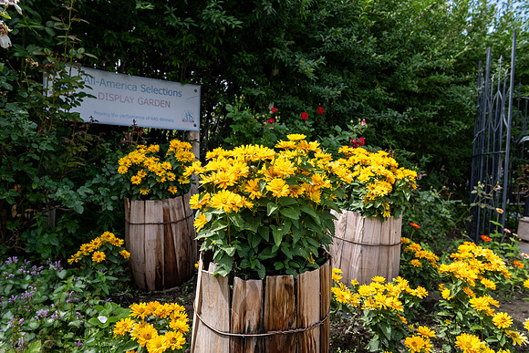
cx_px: 264
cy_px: 176
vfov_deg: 53.2
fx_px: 353
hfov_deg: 73.7
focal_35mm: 24
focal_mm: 24
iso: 250
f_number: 6.3
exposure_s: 1/500
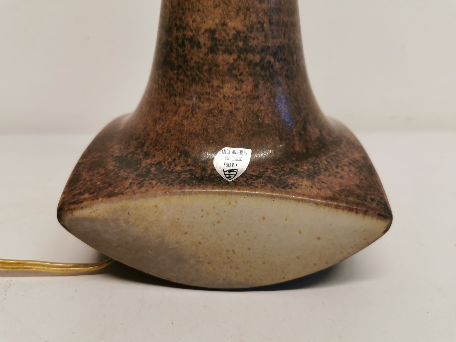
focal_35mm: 27
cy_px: 171
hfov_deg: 65.3
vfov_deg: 51.4
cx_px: 228
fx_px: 356
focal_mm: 5.56
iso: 100
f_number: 1.6
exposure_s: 1/100
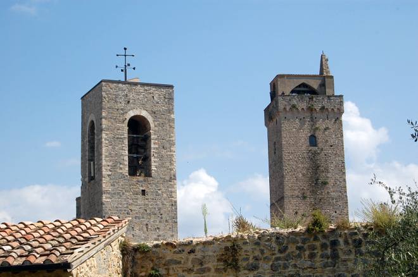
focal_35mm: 82
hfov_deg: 24.7
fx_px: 957
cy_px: 138
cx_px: 209
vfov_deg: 16.5
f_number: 10
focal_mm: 55
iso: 200
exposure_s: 1/320
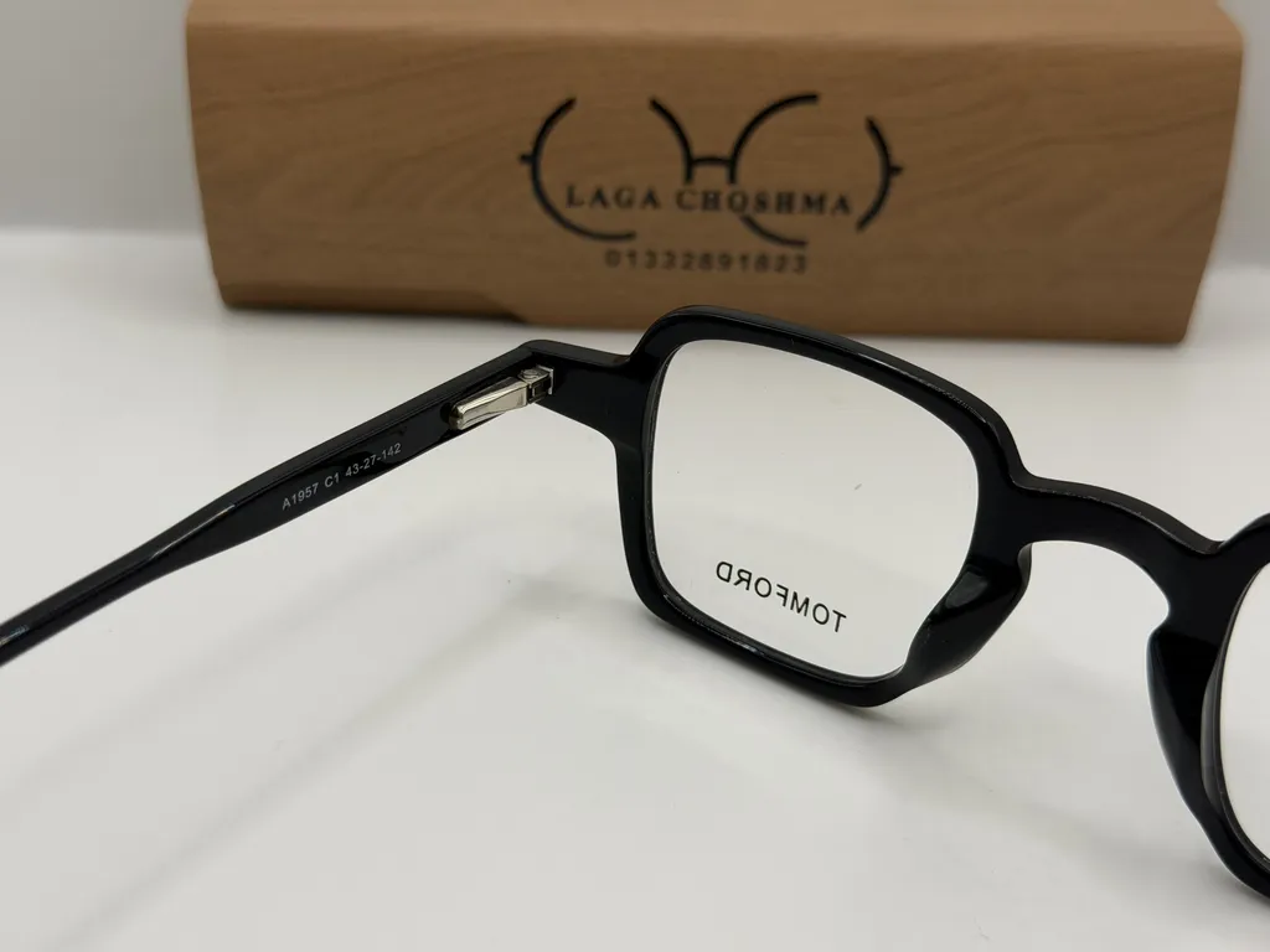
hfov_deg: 39.7
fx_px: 1761
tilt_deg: -30.1
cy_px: 476
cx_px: 635
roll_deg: -0.5
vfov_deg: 30.3
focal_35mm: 48
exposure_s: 1/636
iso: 80
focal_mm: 6.76
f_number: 1.78
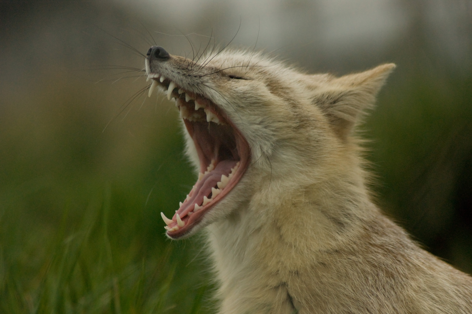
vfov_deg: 5.1
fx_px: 3538
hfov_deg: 7.6
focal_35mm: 270
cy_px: 157
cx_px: 236
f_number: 5
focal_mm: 180
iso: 800
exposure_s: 1/2500
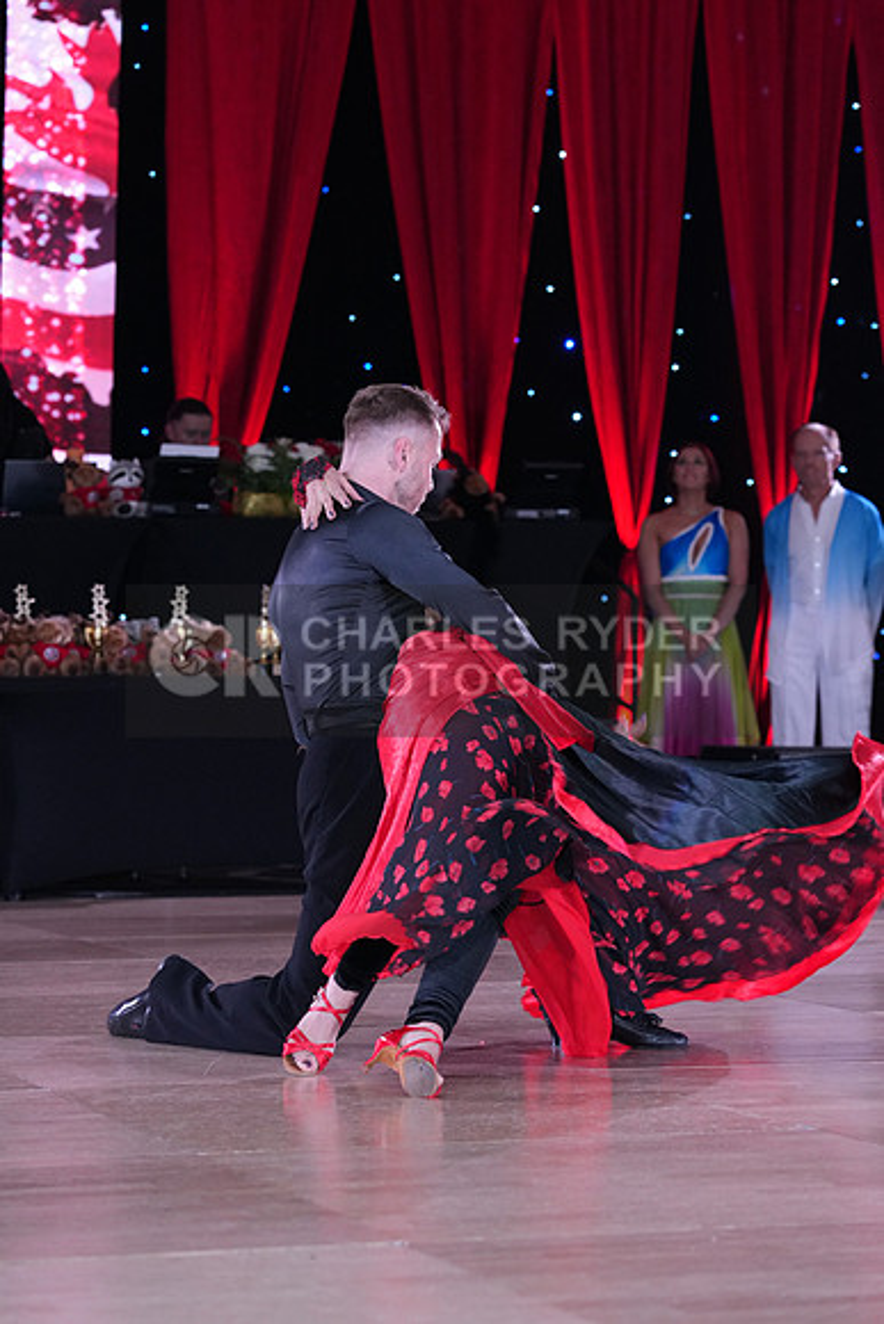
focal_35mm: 105
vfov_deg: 19.5
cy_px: 662
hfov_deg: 13.0
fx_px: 3865
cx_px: 442
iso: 2500
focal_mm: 105
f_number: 5
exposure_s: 1/250
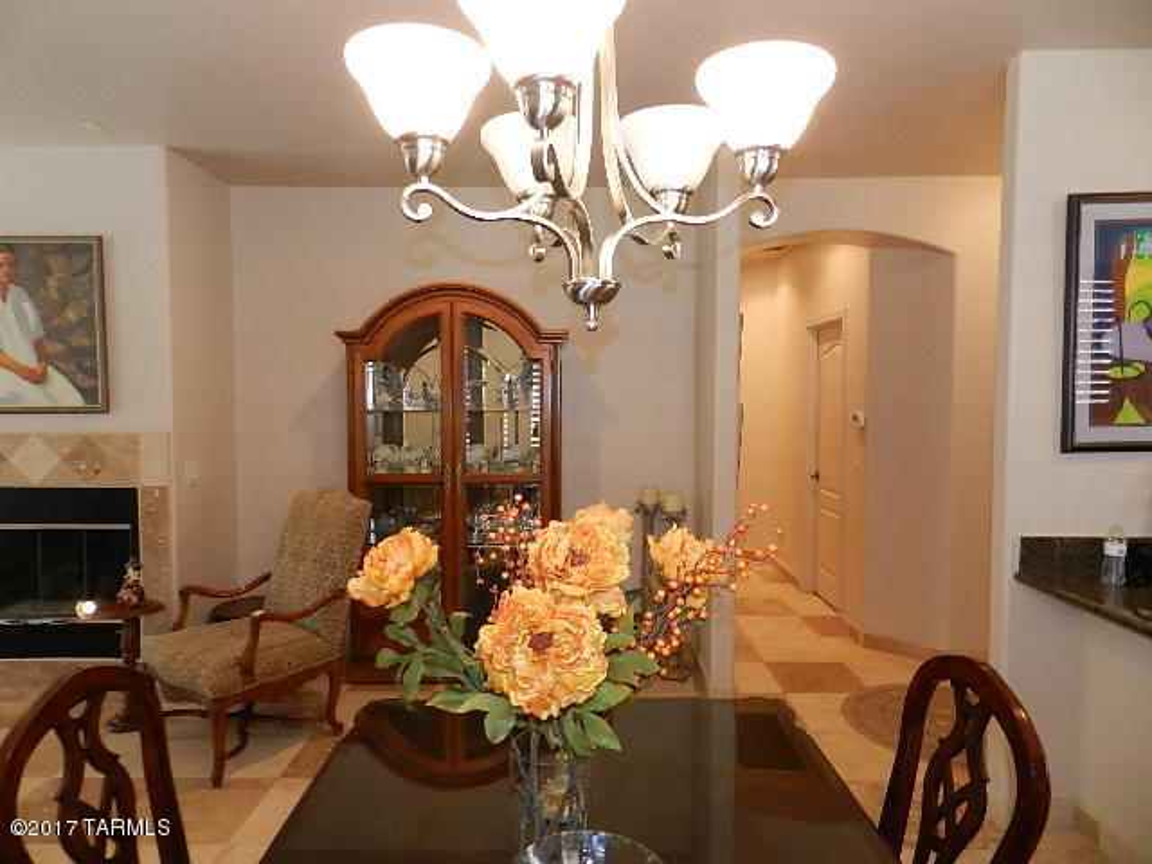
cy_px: 432
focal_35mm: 23
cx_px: 576
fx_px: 765
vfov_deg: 58.9
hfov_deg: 73.9
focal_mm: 4
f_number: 3.4
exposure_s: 1/25
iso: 320
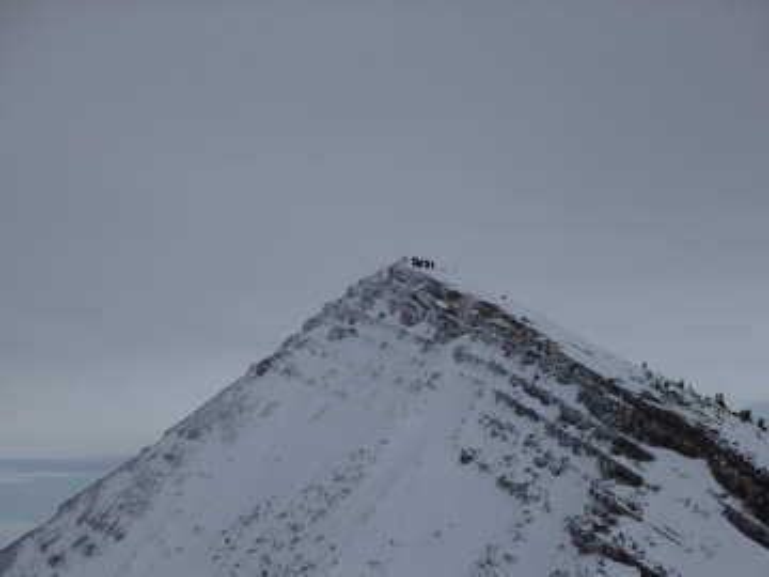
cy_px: 288
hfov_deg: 10.9
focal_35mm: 182
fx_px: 4043
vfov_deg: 8.2
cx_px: 384
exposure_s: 1/500
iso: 100
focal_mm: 32.6
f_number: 5.4
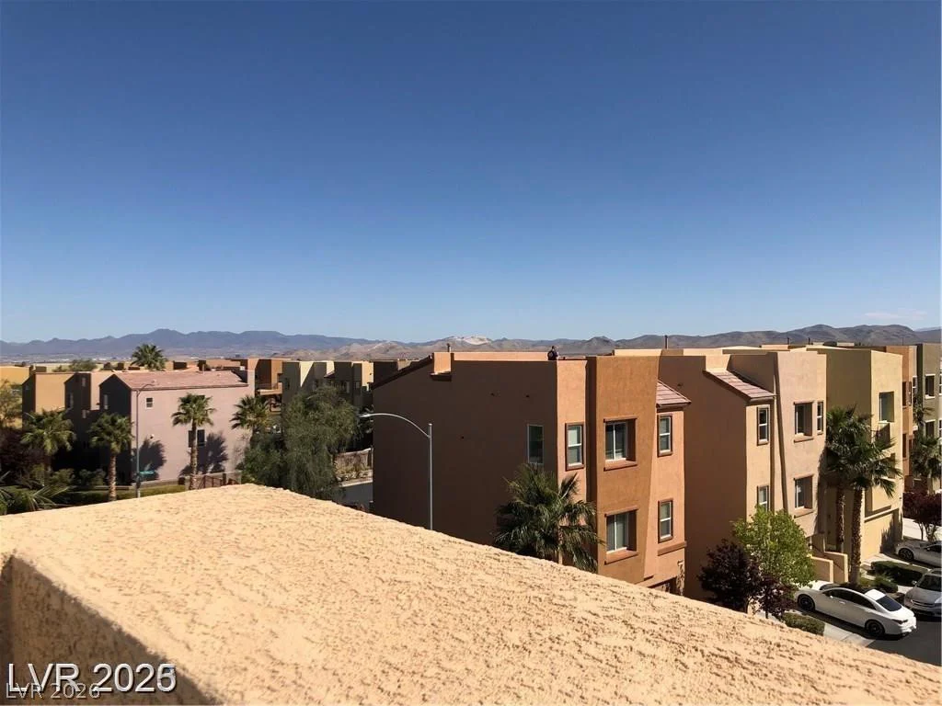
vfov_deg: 49.7
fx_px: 762
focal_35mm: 28
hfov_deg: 63.4
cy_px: 353
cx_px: 471
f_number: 1.8
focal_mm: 3.99
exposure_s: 1/3436
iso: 20
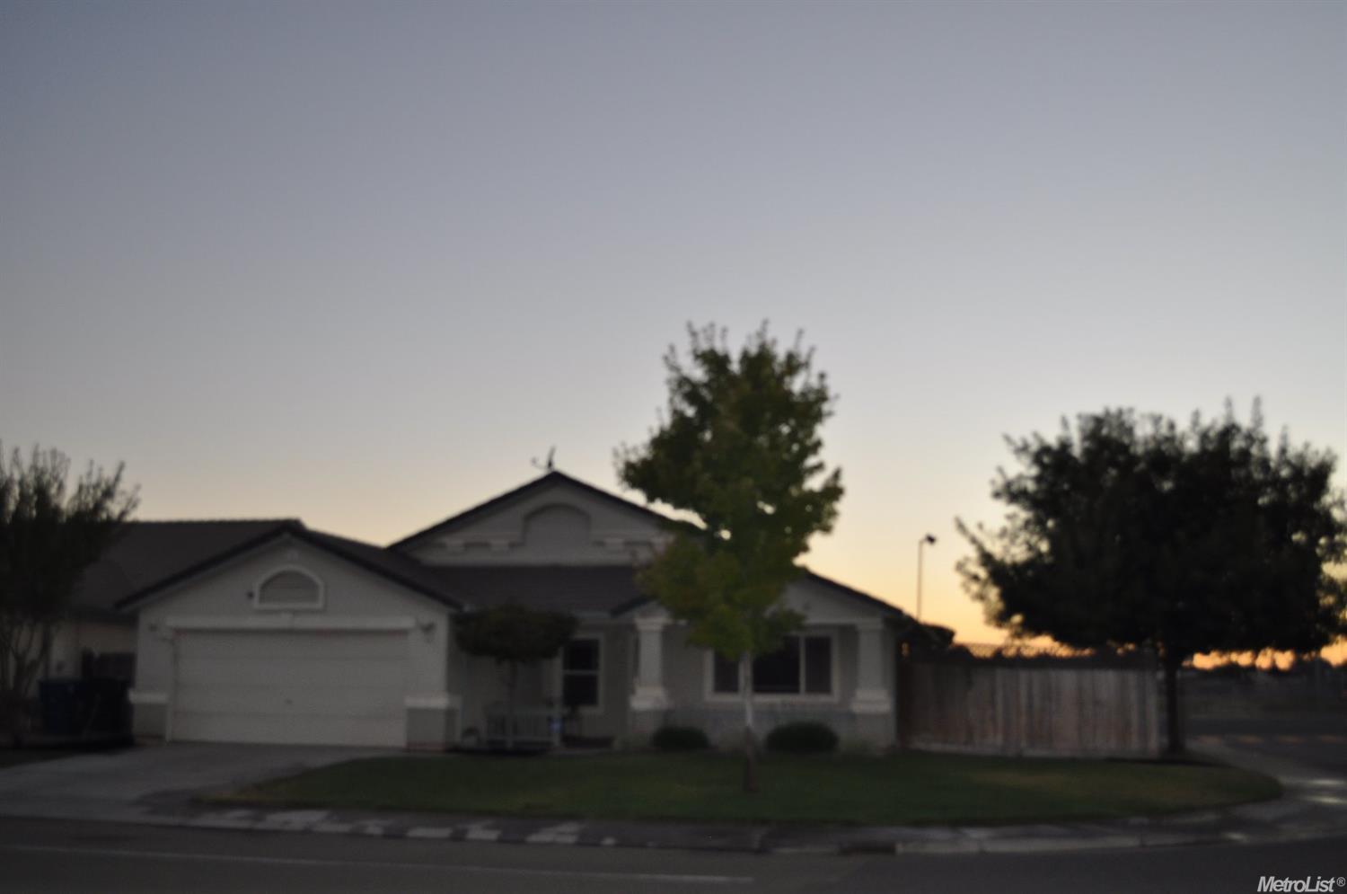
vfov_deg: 36.8
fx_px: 1345
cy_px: 447
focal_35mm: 36
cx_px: 674
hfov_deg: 53.2
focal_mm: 24
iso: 450
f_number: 4
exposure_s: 1/125
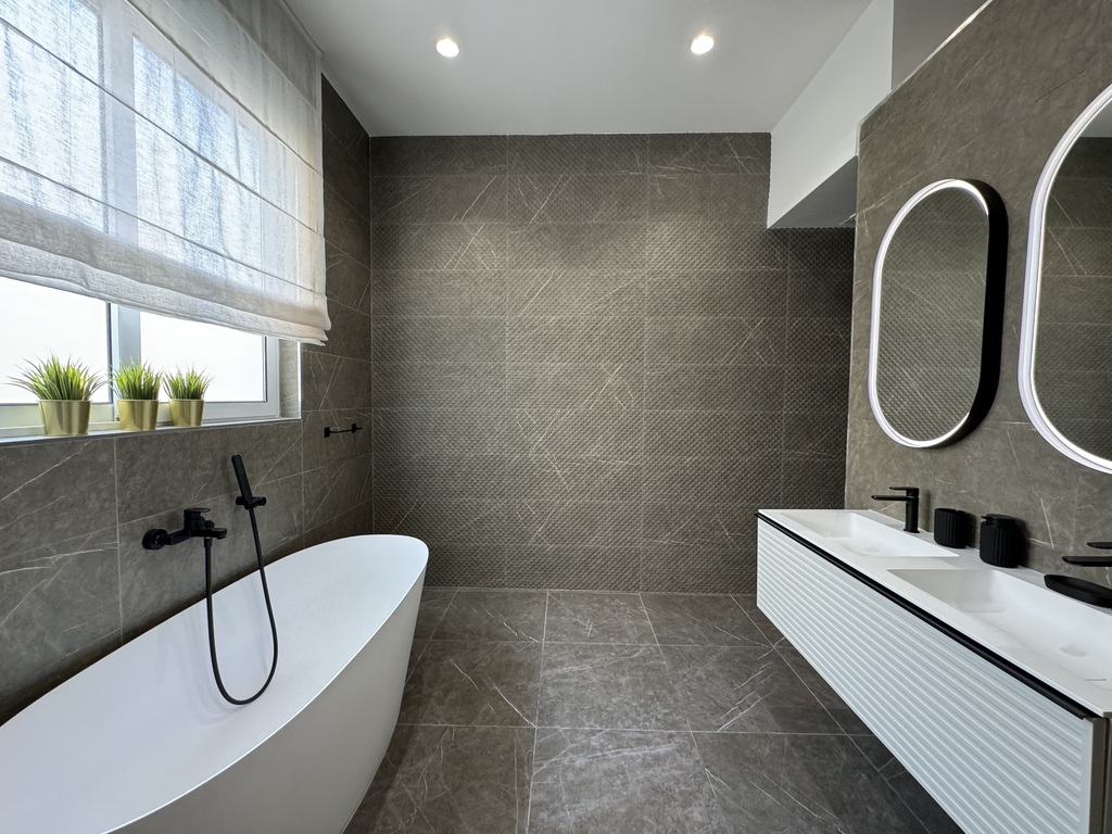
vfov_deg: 85.7
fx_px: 450
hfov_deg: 102.1
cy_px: 417
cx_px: 556
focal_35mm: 14
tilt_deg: -2.9
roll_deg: -1.6
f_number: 2.2
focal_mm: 2.22
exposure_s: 1/50
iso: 250
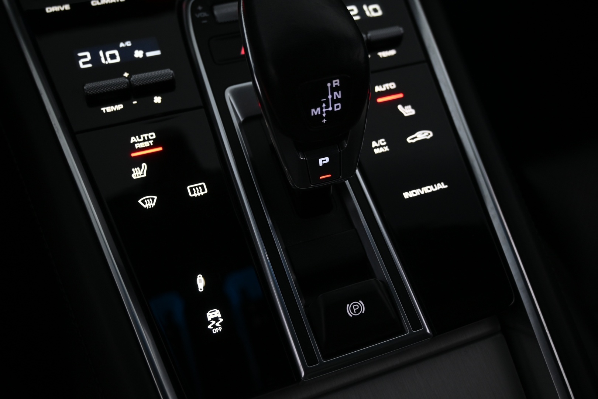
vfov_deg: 36.2
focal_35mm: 37
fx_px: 610
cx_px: 299
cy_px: 200
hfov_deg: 52.2
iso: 560
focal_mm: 24.5
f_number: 4.2
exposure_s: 1/40
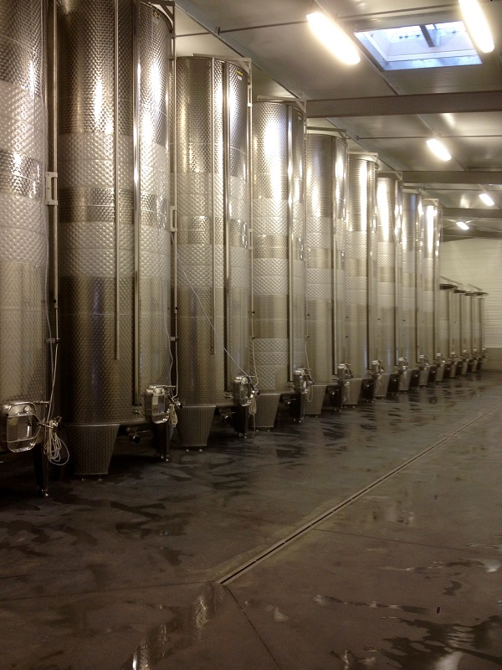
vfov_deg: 52.6
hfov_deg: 40.7
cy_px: 335
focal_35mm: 35
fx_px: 677
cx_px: 251
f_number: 2.4
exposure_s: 1/20
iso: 80
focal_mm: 4.28
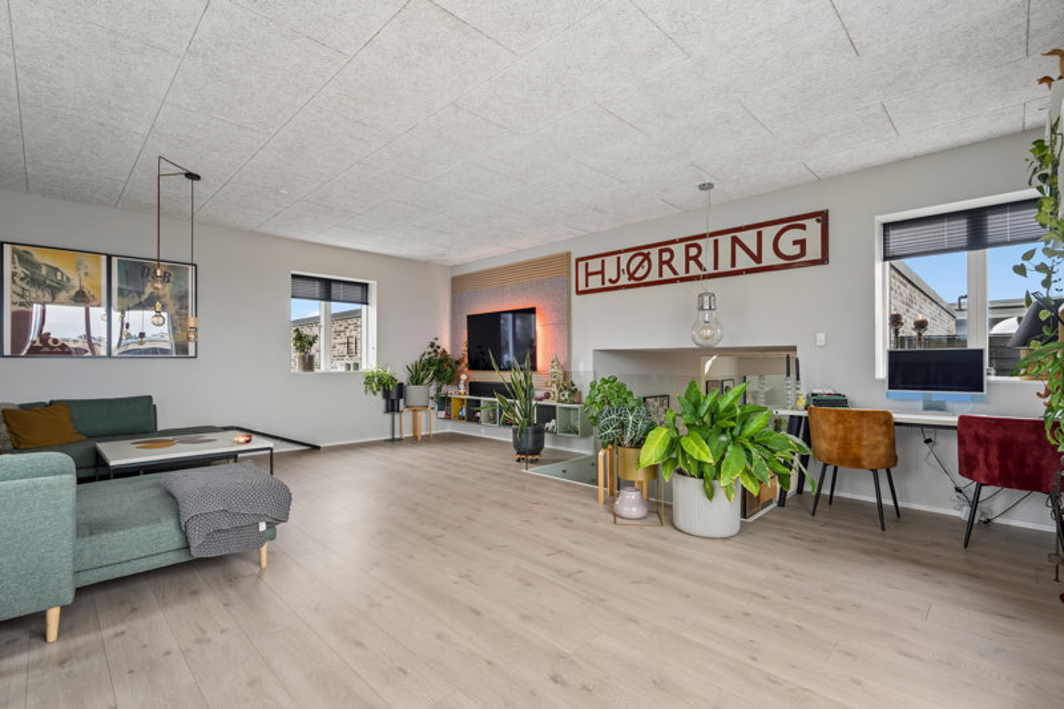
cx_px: 532
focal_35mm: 16
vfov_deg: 73.7
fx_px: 473
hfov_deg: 96.7
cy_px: 354
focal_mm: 16
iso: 400
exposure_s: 1/8
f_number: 5
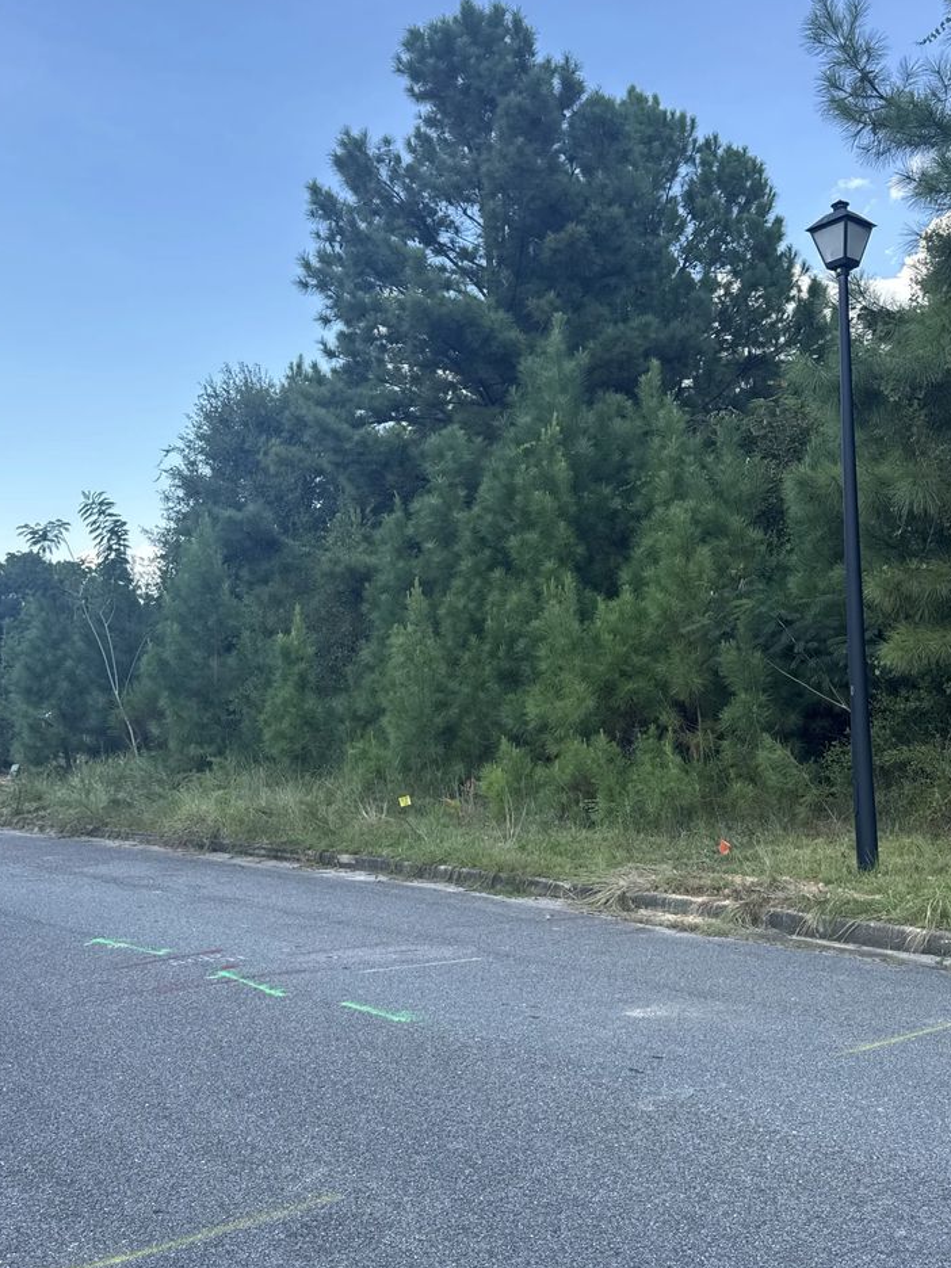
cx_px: 461
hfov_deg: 40.7
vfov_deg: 52.6
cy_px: 625
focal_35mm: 35
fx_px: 1282
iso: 80
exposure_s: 1/1215
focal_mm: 6.76
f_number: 1.78
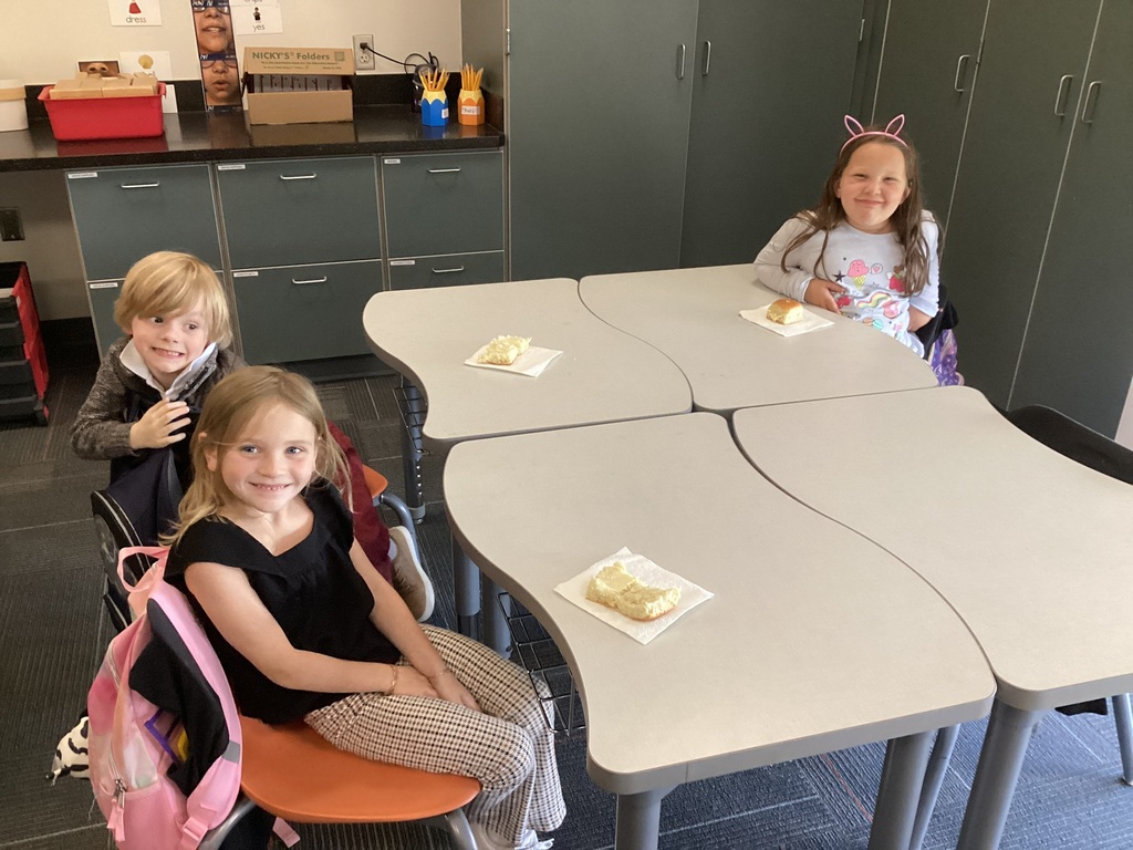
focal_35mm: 31
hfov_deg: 58.4
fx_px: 1015
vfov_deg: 45.4
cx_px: 566
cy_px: 425
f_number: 2.4
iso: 320
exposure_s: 1/60
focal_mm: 3.3
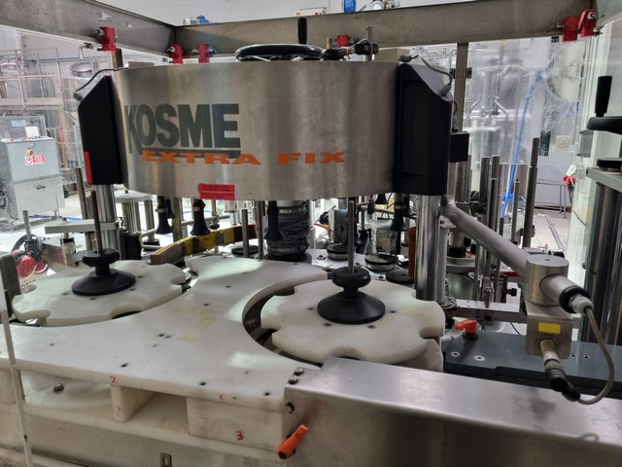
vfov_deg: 53.1
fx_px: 467
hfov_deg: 67.3
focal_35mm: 26
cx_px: 311
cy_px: 234
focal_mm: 5.4
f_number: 1.8
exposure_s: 1/50
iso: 500
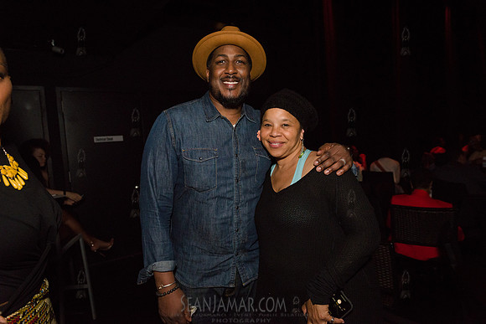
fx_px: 324
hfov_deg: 73.7
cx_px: 243
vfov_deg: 53.2
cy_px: 162
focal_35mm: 24
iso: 2500
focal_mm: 24
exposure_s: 1/400
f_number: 4
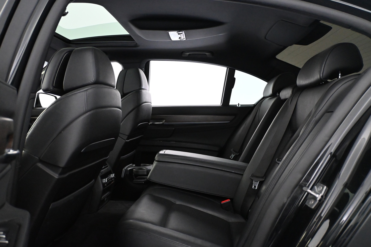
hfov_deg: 61.9
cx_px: 186
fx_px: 309
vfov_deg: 43.6
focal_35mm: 30
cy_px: 124
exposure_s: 1/60
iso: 5000
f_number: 3.8
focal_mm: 20
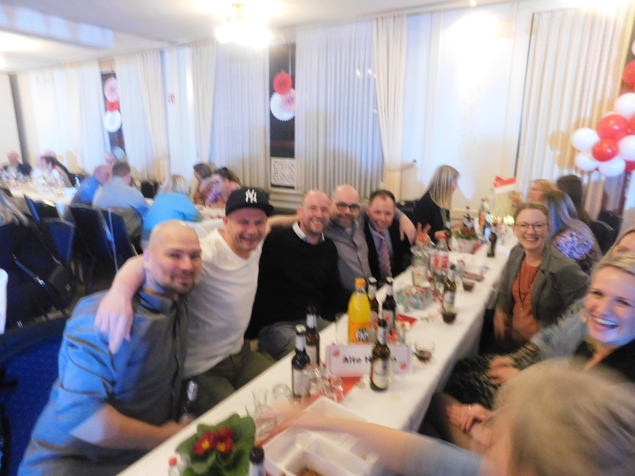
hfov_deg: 73.9
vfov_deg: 58.9
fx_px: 422
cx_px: 318
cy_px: 238
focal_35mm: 23
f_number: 3
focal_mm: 4
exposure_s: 1/4
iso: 800
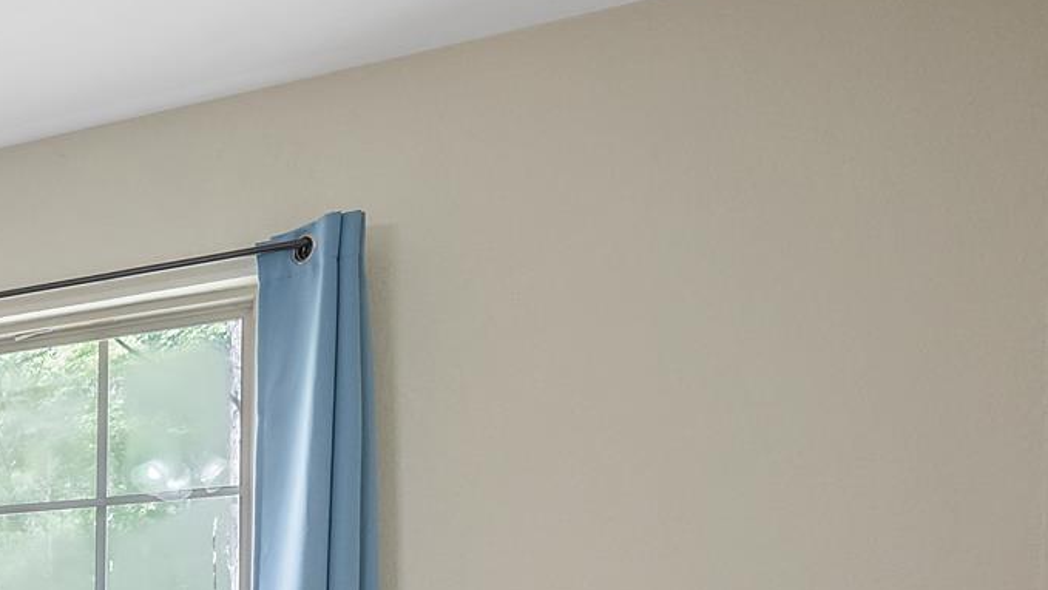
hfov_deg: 24.4
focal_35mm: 54
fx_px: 1501
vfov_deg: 20.5
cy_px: 750
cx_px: -698
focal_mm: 14
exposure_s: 1/15
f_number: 8
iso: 800
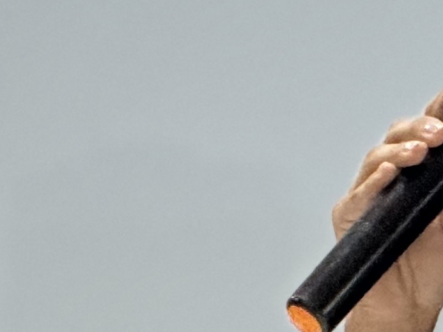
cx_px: 681
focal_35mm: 698
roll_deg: +0.2
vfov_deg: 2.1
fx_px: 8934
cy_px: 280
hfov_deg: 2.8
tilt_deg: +3.2
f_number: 2.8
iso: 320
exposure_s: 1/60
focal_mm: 15.66
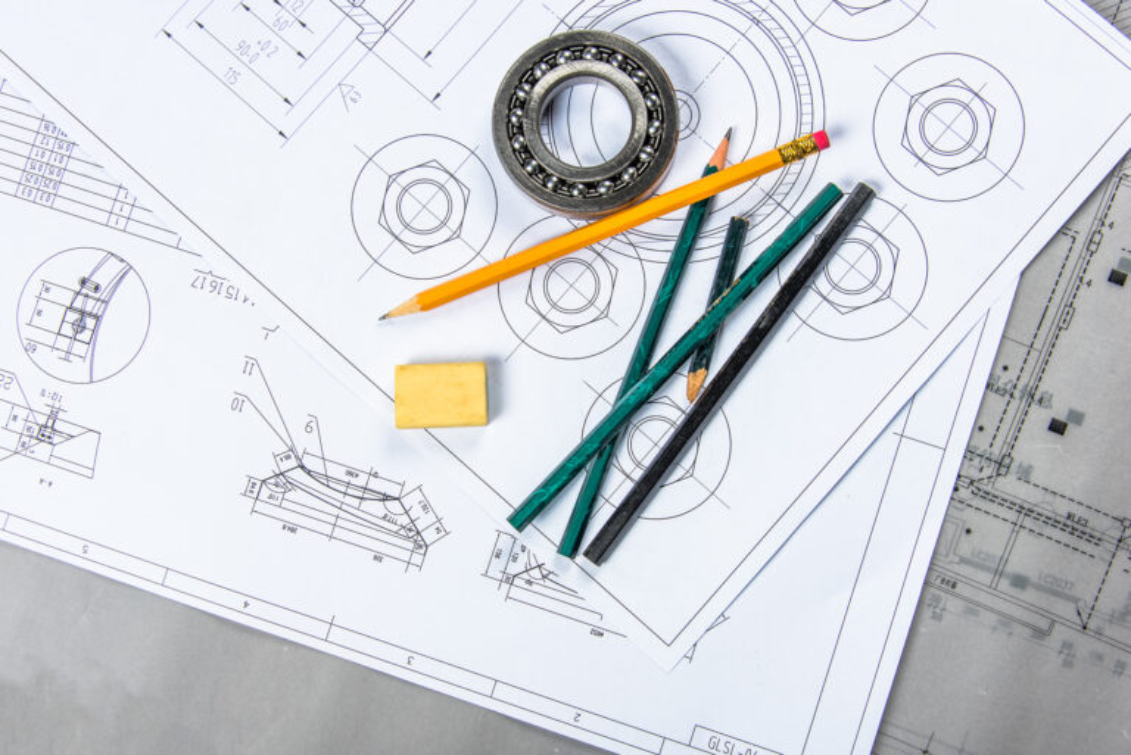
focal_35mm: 52
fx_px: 1635
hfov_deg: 38.2
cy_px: 378
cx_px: 566
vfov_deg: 26.0
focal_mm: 52
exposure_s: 1/160
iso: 100
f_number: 8
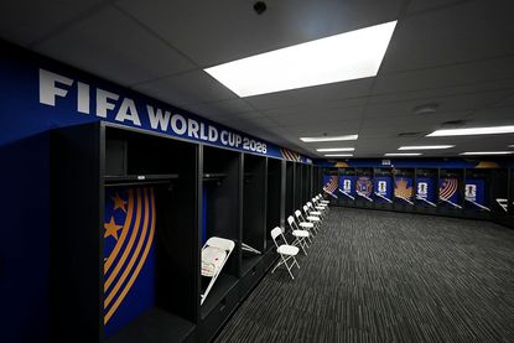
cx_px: 257
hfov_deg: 108.3
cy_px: 172
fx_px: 186
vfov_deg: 85.5
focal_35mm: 13
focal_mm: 13
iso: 2000
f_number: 2.8
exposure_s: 1/320
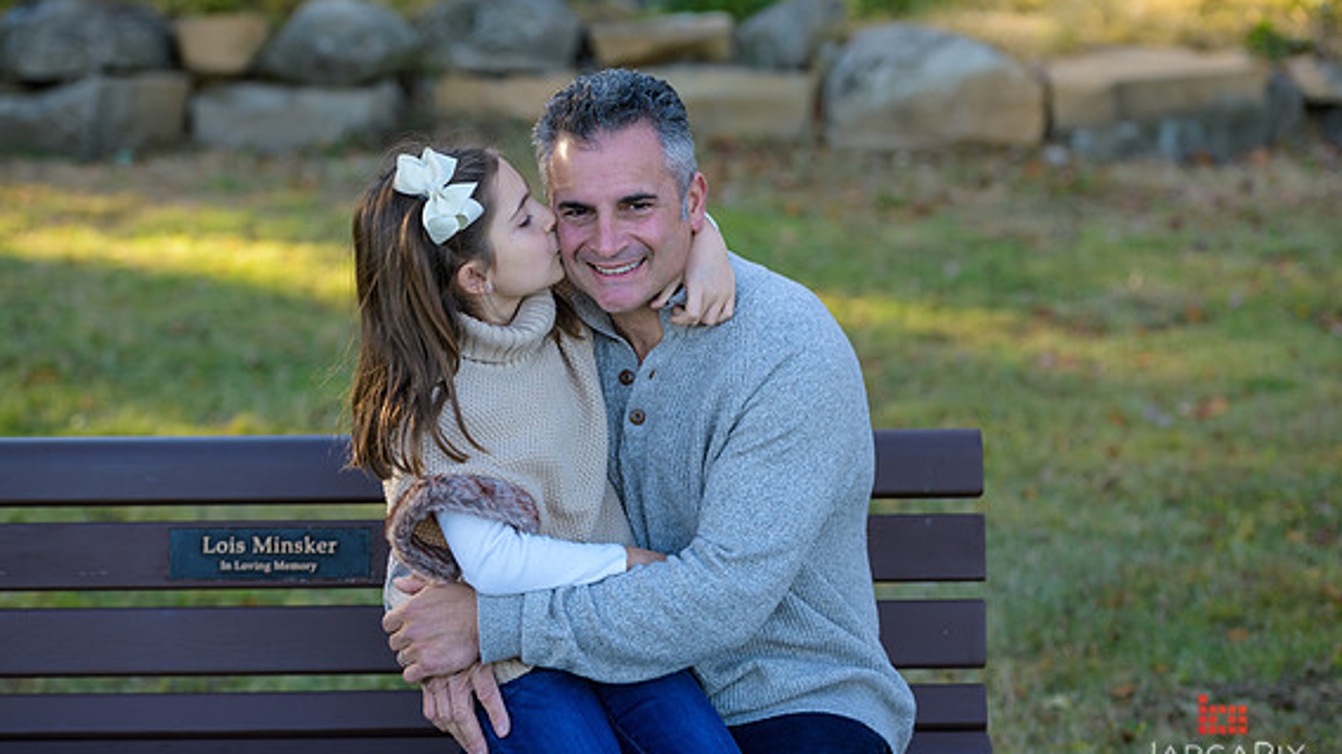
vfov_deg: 13.3
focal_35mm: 91
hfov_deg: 23.4
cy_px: 360
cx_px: 680
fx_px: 3237
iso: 200
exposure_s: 1/250
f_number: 4
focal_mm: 85
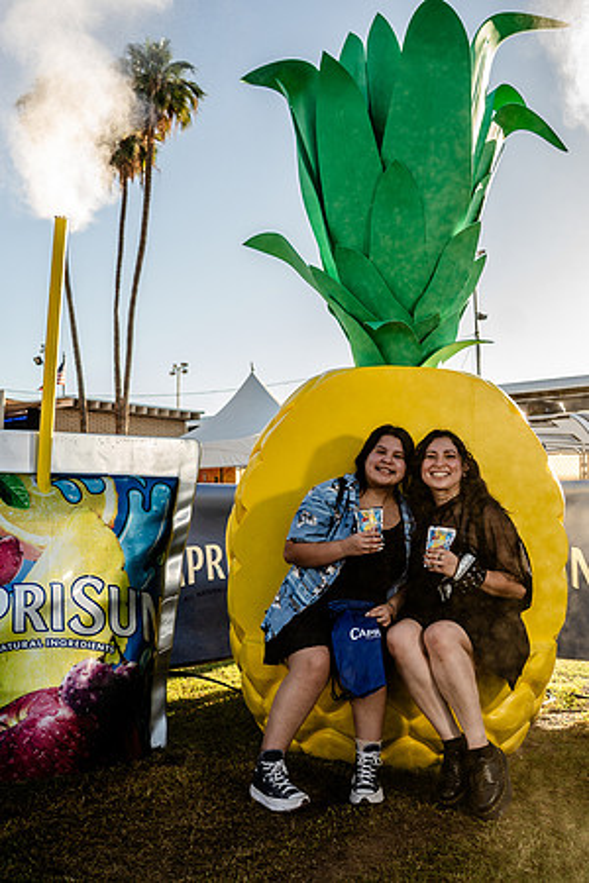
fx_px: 883
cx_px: 314
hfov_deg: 36.9
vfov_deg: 53.1
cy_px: 441
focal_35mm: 36
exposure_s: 1/200
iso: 50
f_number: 4
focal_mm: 24
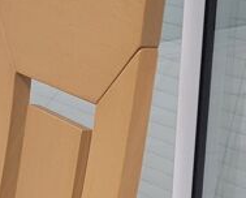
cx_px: 1
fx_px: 978
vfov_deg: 10.3
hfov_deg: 14.1
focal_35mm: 134
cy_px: 438
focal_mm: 5.4
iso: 500
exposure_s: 1/50
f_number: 1.8
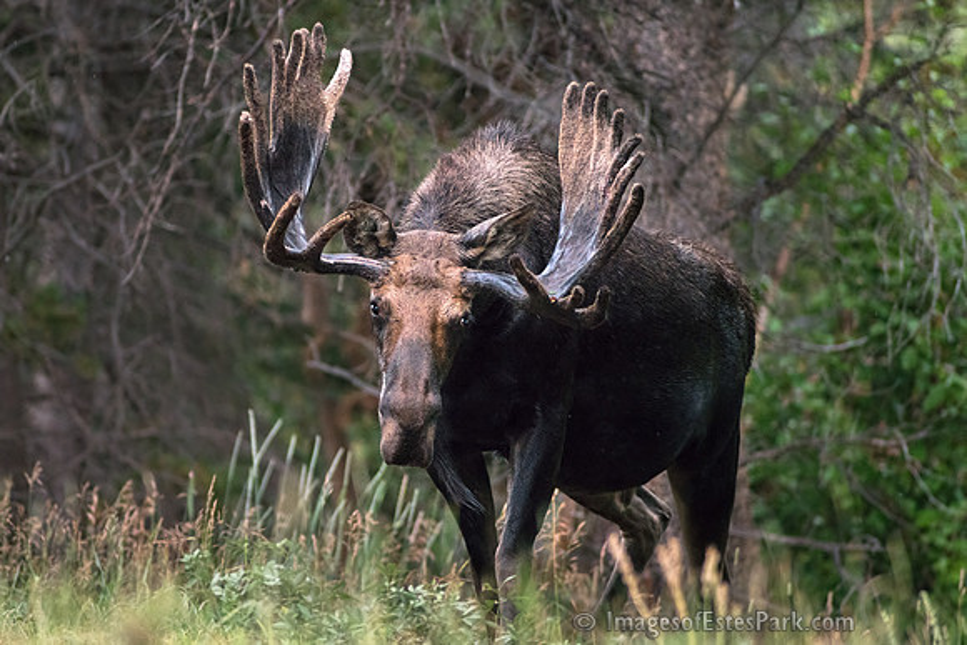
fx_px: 16120
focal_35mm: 600
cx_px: 484
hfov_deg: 3.4
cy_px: 322
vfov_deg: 2.3
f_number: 4
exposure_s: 1/800
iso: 4000
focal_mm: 600
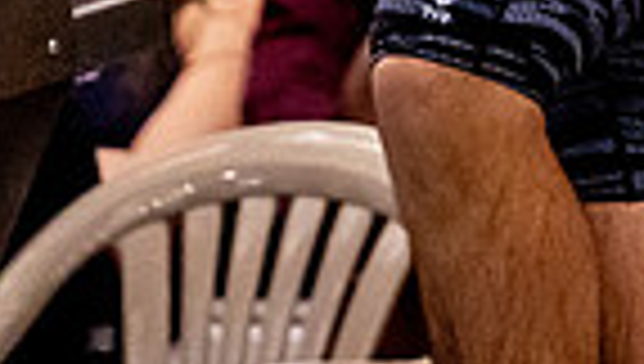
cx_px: 585
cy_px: -693
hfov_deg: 1.9
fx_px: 19688
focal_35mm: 1151
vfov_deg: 1.1
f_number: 2.8
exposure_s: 1/1600
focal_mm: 200
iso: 6400
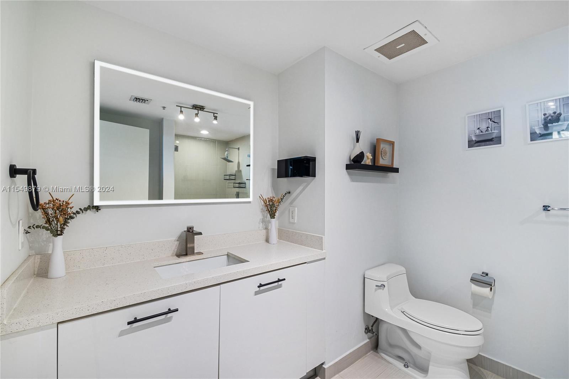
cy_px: 190
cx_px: 284
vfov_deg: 73.7
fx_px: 253
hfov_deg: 96.7
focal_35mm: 16
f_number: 7.1
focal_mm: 8
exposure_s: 1/4
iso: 80
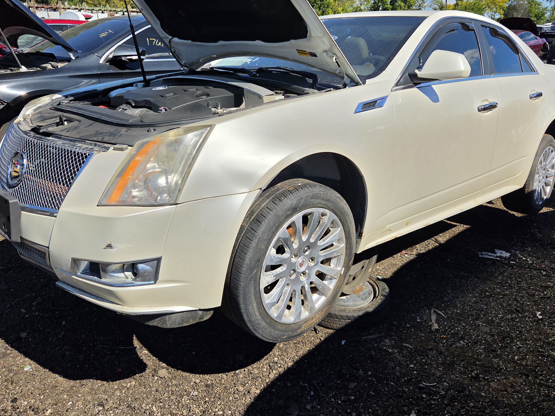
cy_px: 168
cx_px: 284
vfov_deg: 48.0
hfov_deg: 61.7
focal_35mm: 29
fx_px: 465
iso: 64
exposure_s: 1/7887
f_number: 1.8
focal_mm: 5.4
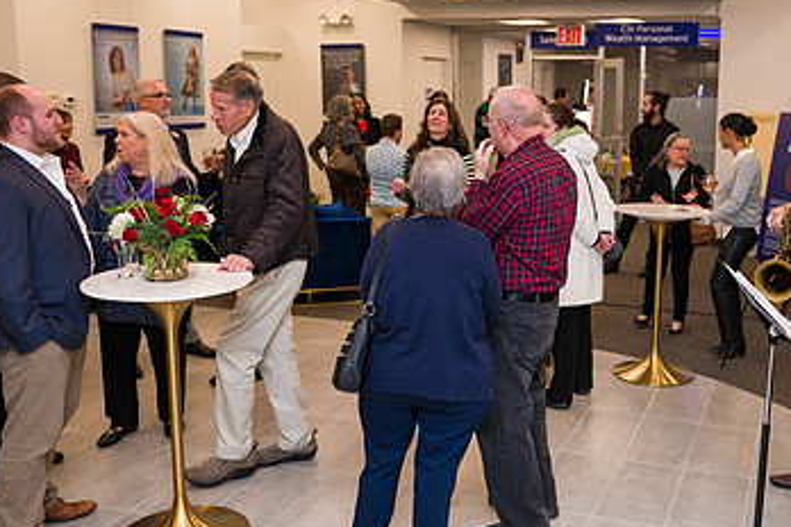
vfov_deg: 33.3
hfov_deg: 47.7
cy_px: 209
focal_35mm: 40
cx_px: 523
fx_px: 879
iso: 400
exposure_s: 1/200
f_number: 3.2
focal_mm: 24
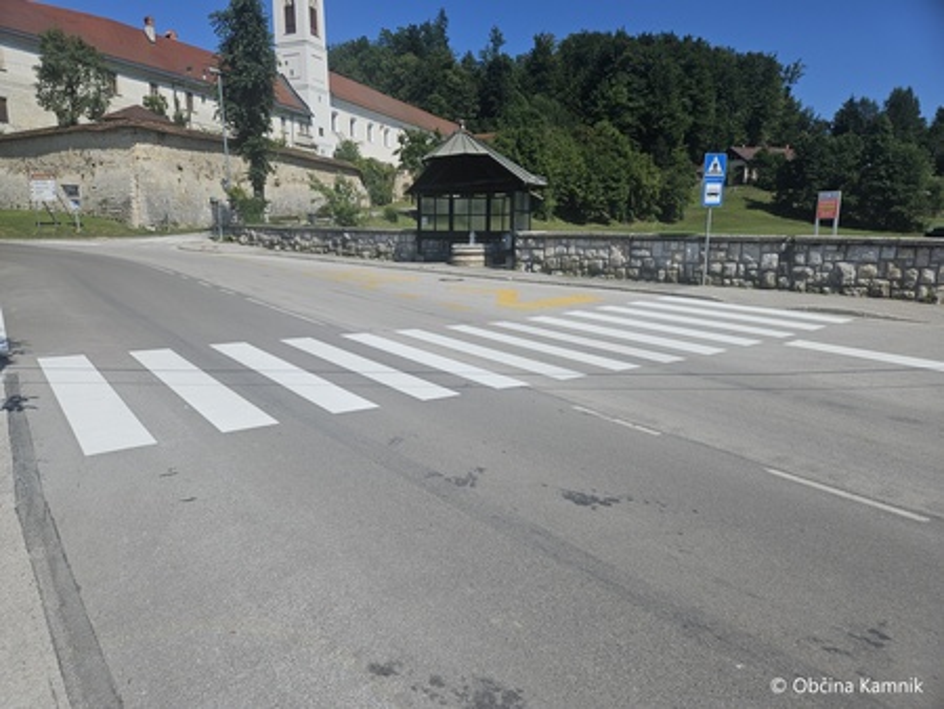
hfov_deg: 73.9
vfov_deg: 58.9
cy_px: 354
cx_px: 472
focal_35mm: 23
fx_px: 628
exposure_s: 1/3300
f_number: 1.8
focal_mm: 5.4
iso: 25
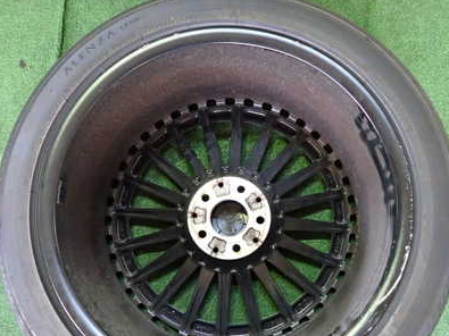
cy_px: 213
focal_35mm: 38
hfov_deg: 49.0
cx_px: 235
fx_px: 493
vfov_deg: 37.4
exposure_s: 1/30
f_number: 2
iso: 500
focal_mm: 4.5
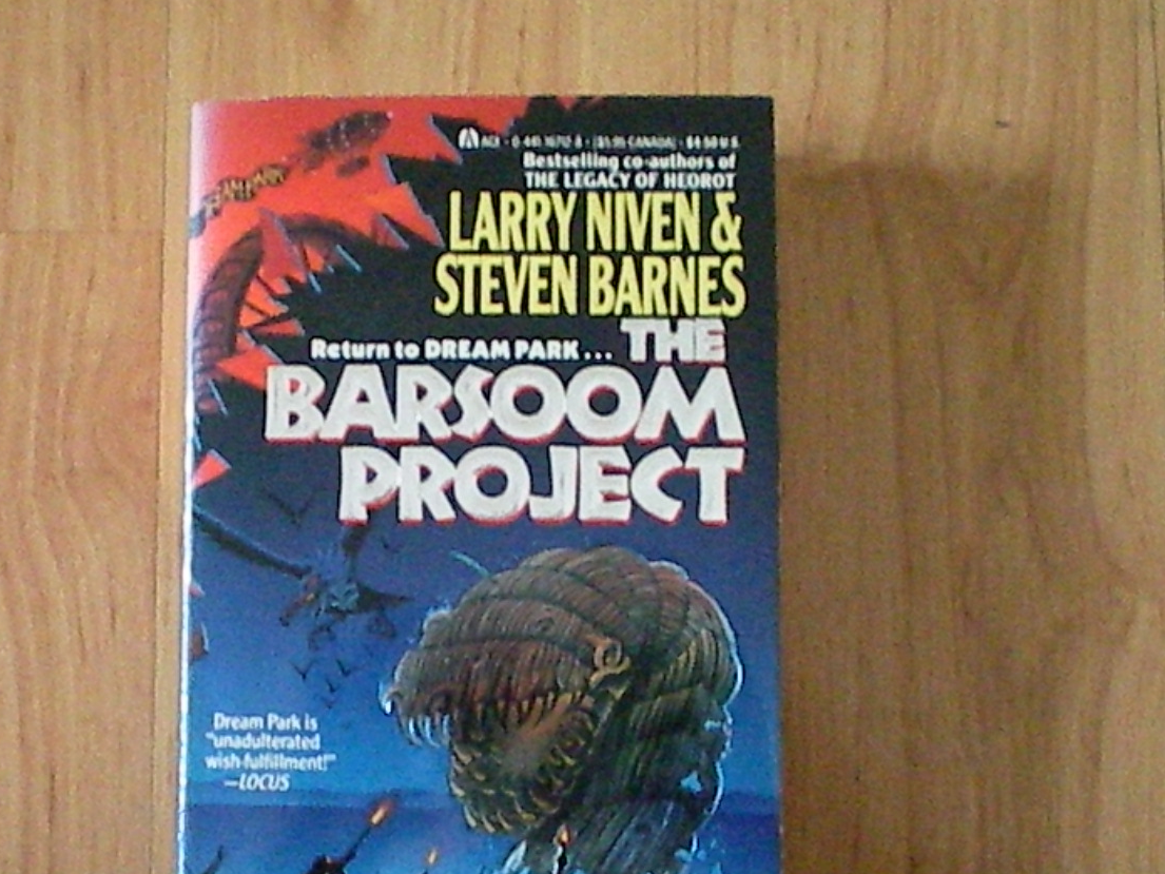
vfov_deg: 26.4
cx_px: 408
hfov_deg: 34.7
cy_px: 571
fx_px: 1851
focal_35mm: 55
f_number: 3.1
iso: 1800
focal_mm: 6.3
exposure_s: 1/51
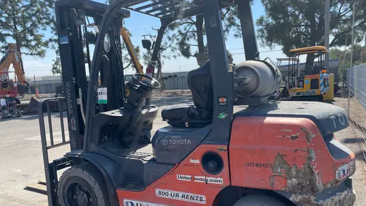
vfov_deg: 40.1
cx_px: 183
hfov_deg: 66.1
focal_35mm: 29
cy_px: 114
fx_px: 281
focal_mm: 4.2
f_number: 1.6
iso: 32
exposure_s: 1/2092
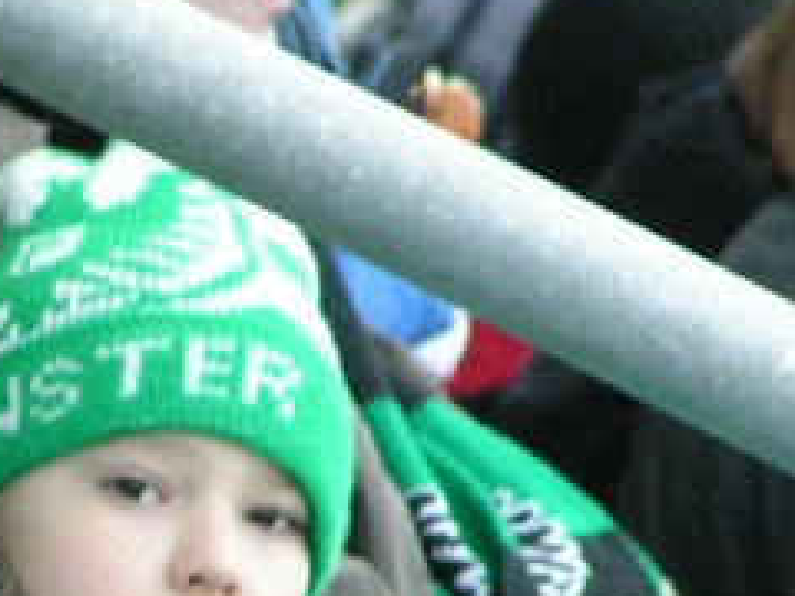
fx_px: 29121
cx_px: -23
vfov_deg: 1.2
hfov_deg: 1.6
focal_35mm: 1268
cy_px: 629
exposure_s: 1/160
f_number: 3.5
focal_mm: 58
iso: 200
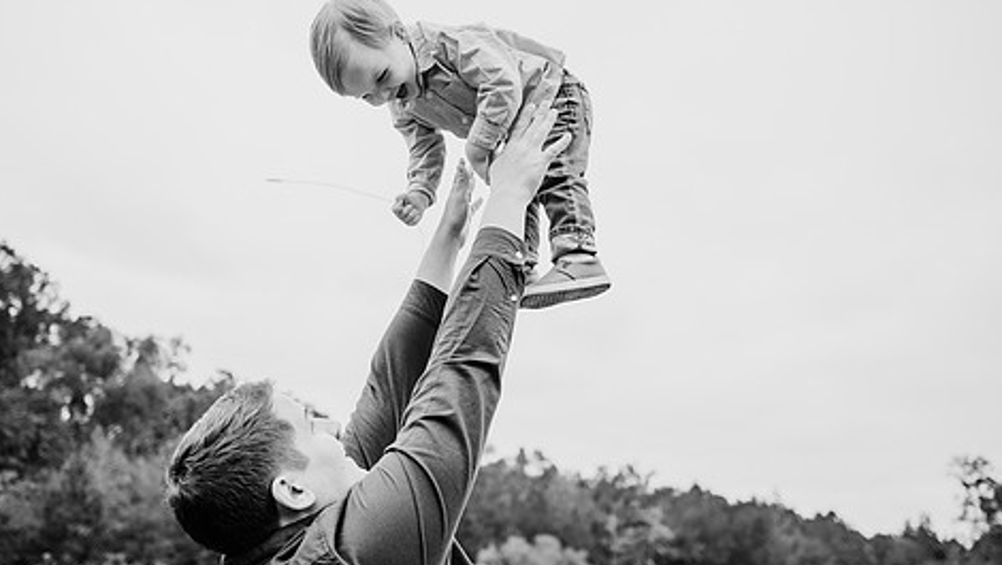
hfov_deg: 62.5
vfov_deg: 37.8
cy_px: 255
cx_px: 454
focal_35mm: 31
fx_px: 824
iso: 125
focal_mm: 24
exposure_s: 1/800
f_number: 2.2
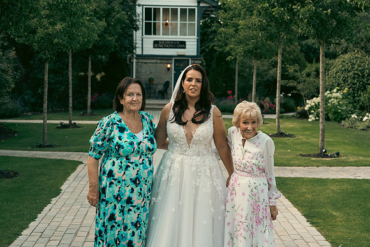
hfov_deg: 28.8
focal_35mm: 70
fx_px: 720
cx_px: 185
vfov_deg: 19.5
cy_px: 124
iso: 640
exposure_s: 1/500
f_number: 5.6
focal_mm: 70
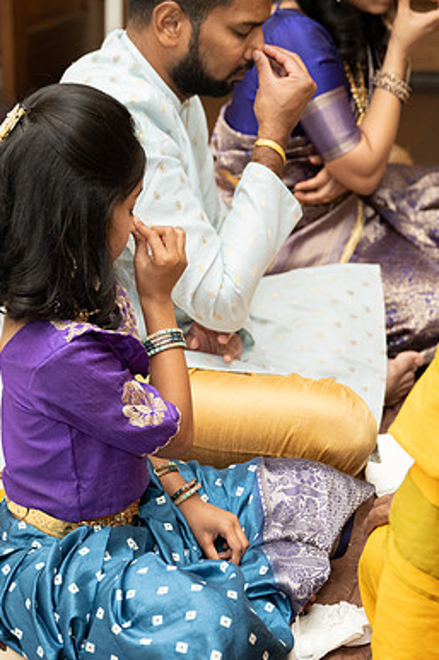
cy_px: 333
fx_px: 1538
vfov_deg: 24.2
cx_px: 121
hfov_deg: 16.2
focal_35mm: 84
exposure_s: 1/160
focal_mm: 48
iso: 1000
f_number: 3.2
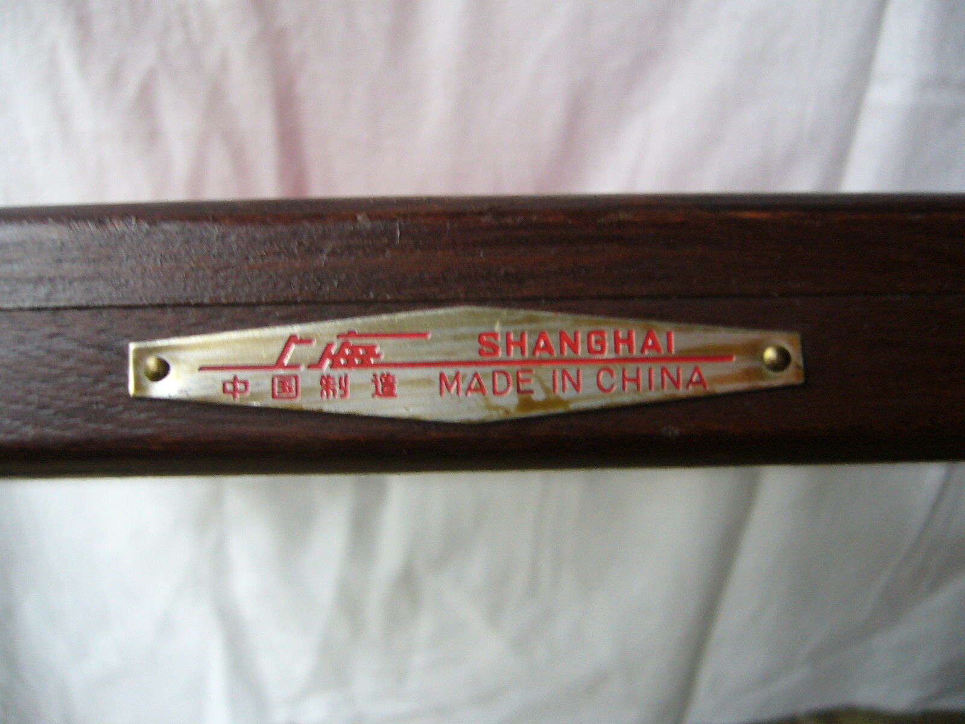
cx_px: 482
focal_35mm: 35
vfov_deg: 40.7
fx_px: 976
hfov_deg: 52.6
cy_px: 362
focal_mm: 5.8
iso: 200
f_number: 2.8
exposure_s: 1/8
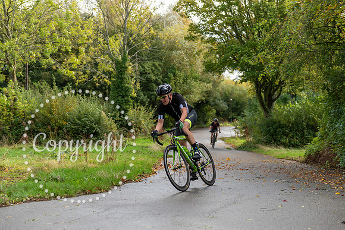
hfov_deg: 33.4
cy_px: 115
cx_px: 172
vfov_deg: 22.6
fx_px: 575
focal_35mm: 60
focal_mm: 60
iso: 200
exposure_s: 1/500
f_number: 3.2
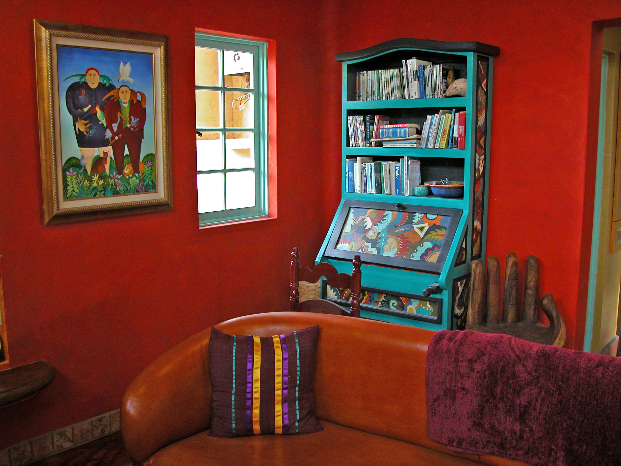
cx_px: 310
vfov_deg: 40.7
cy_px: 233
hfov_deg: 52.6
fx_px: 628
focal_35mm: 35
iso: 100
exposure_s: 1/21.8
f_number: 2.8
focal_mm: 8.9
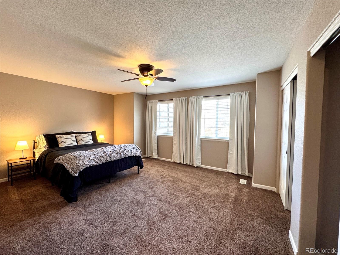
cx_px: 170
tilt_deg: -2.6
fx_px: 138
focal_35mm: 14
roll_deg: -0.4
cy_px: 128
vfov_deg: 85.7
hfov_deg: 102.1
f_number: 2.2
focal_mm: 2.22
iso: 200
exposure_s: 1/120
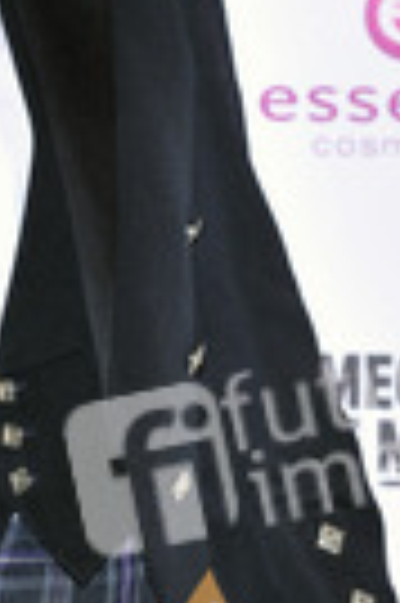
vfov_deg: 5.5
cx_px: -110
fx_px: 6232
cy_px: 225
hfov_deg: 3.7
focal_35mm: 373
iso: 800
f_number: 7.1
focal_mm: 125
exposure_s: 1/250
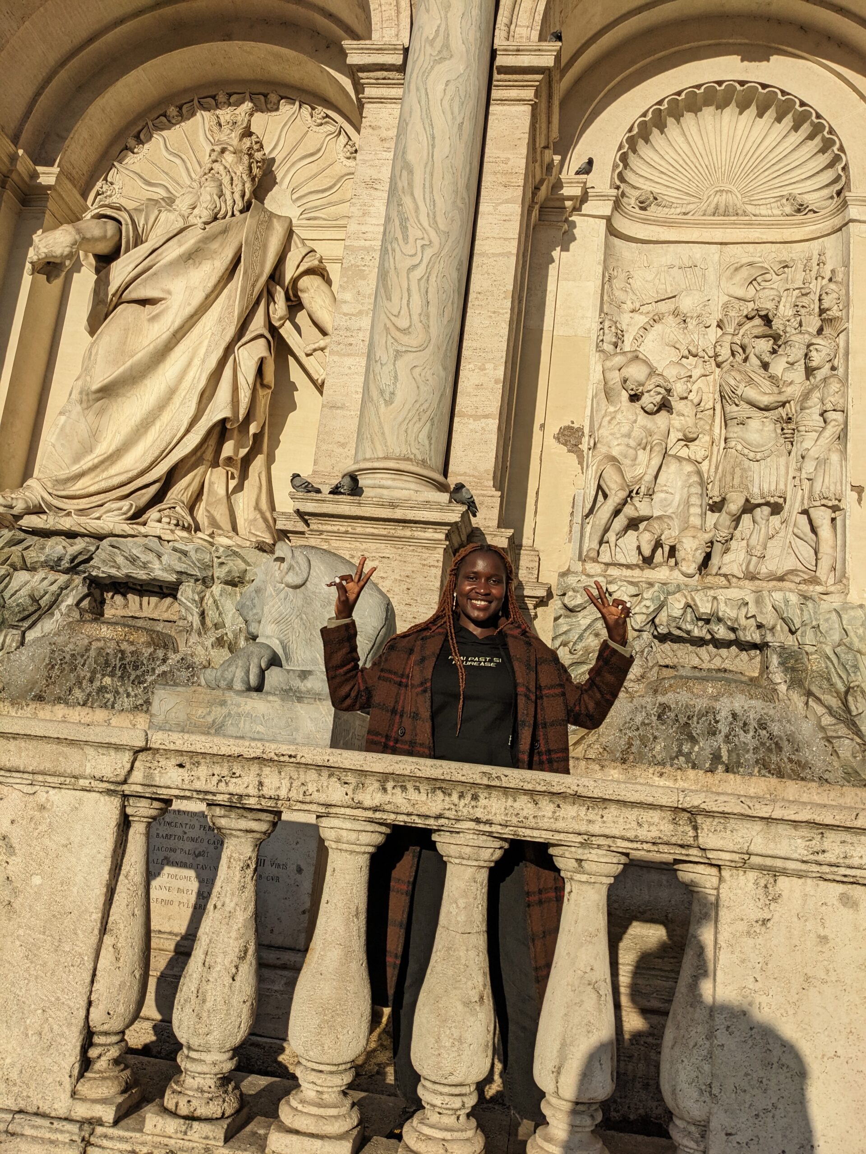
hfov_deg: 51.4
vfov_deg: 65.3
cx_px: 433
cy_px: 577
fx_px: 901
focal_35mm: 27
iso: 70
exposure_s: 1/5882
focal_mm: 4.38
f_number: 1.73
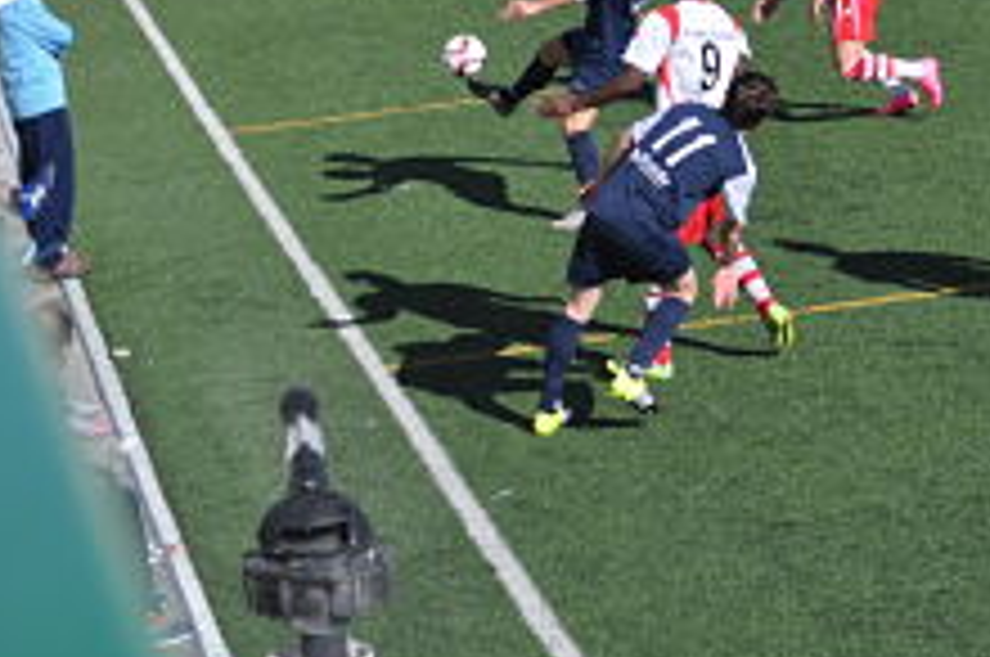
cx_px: 850
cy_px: 99
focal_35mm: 150
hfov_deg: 13.6
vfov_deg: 9.1
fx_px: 4116
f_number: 6.3
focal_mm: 55
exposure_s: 1/1600
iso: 400
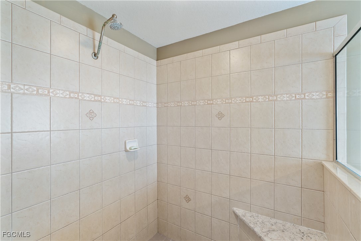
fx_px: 160
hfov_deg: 96.7
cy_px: 120
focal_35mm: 16
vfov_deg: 73.7
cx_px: 180
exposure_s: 1/1.67
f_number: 9
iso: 200
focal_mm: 16
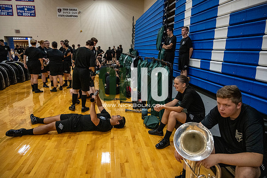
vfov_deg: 53.2
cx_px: 134
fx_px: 178
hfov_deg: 73.7
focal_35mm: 24
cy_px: 89
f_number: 4
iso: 6400
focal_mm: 24
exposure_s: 1/800
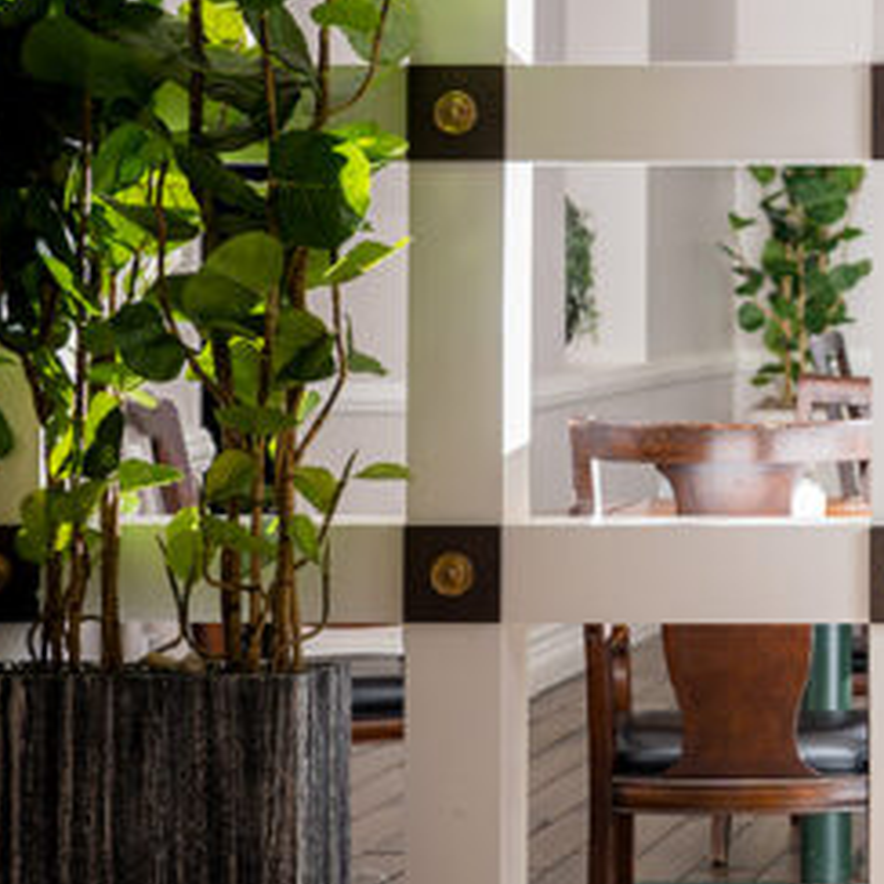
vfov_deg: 13.9
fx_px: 3612
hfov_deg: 13.0
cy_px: 150
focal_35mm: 125
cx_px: 1453
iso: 800
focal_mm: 35
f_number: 2.8
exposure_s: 1/200
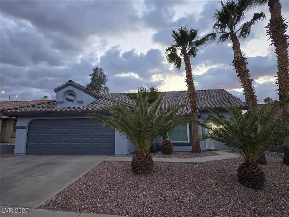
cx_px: 144
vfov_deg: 58.9
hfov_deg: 73.9
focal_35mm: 23
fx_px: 192
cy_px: 108
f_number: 1.7
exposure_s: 1/120
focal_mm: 6.3
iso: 500
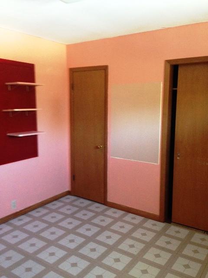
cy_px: 139
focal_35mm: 33
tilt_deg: -6.9
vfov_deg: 55.4
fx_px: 264
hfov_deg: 42.9
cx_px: 104
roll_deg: +0.0
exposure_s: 1/20
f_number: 2.4
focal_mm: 4.12
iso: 320
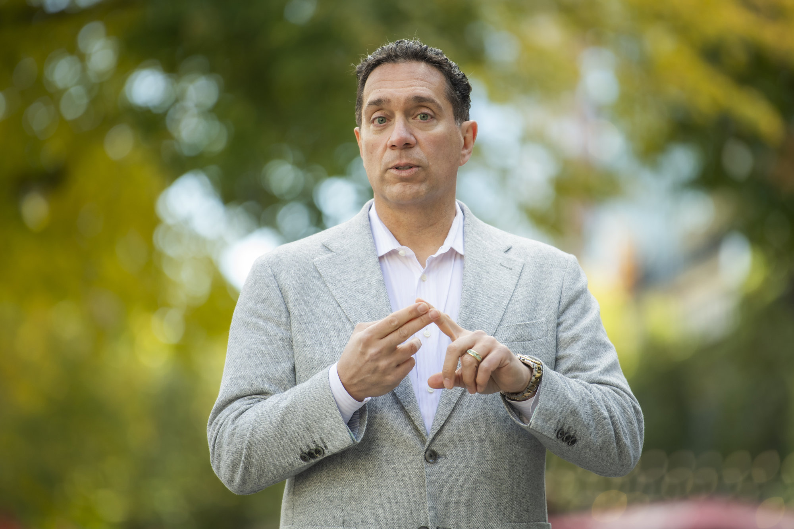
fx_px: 4410
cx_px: 397
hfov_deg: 10.3
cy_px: 264
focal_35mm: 200
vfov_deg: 6.9
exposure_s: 1/400
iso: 320
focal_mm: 200
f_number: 2.8
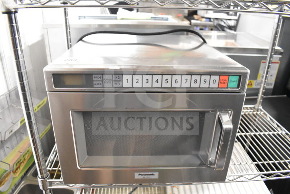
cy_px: 97
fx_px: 218
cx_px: 145
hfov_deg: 67.4
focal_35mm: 27
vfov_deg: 48.0
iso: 6400
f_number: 3.5
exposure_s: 1/30
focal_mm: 18
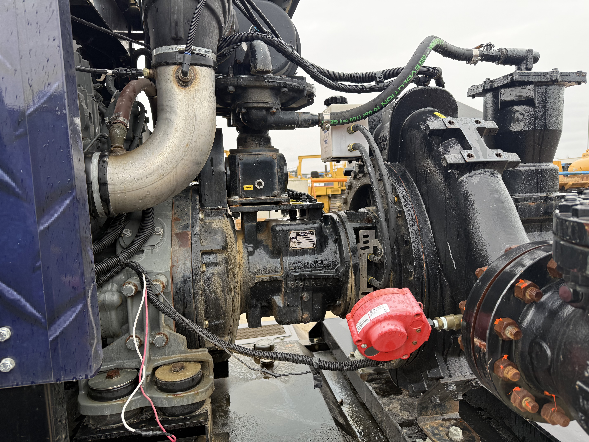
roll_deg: +1.0
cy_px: 221
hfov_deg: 71.6
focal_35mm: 24
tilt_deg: -4.7
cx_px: 294
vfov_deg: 56.8
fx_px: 408
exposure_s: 1/266
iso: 100
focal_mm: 6.76
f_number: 1.78
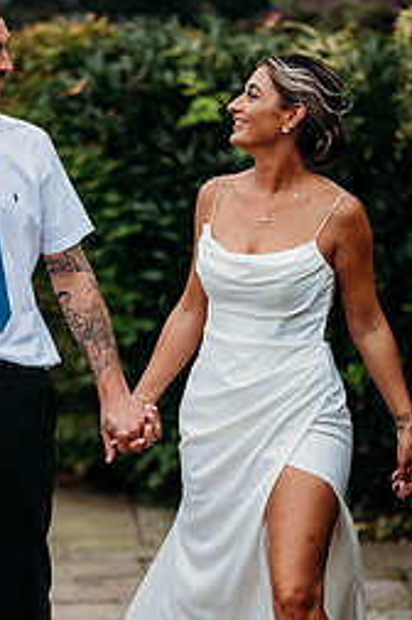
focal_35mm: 151
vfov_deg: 13.6
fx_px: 2599
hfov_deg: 9.1
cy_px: 392
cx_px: 151
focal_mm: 85
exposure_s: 1/1600
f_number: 1.8
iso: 100
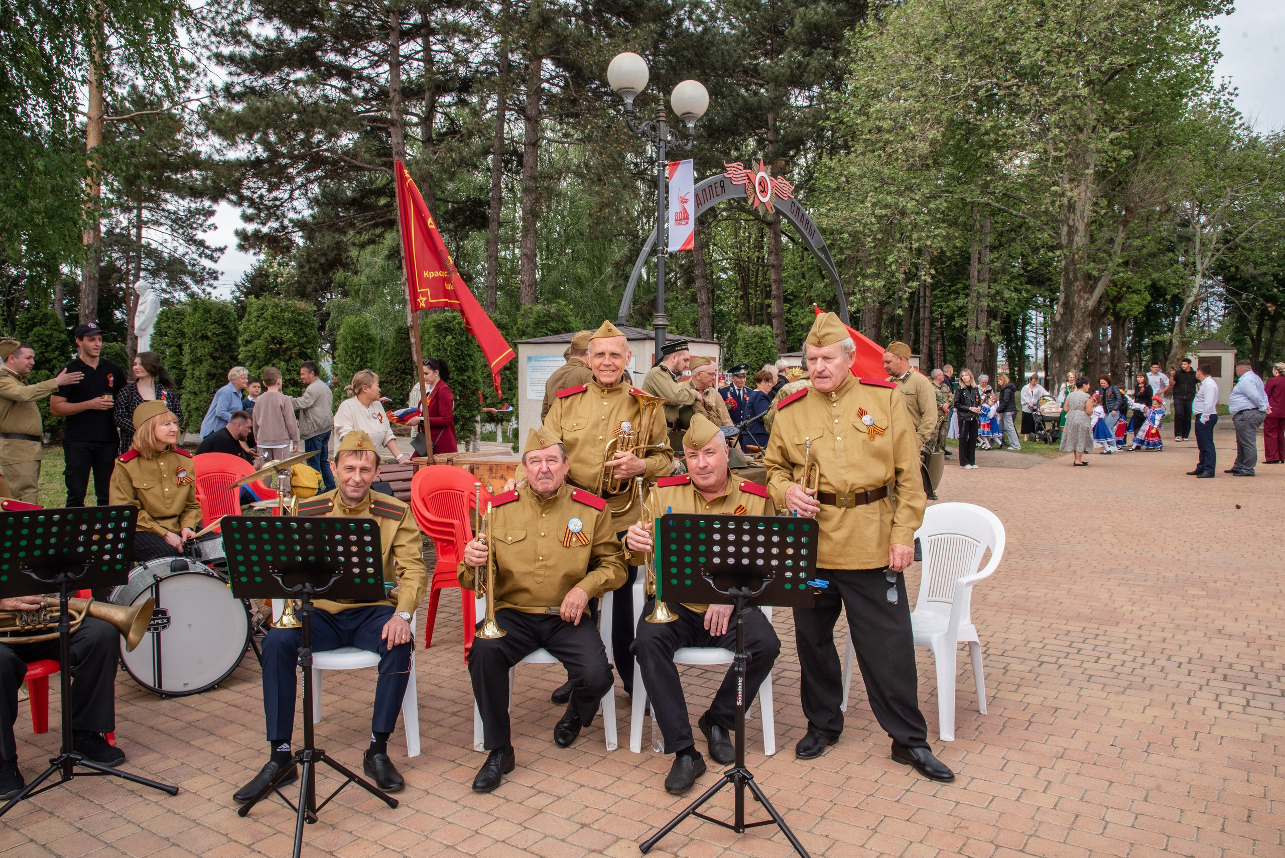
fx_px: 964
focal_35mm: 27
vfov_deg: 48.0
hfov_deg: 67.4
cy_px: 429
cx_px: 642
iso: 320
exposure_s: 1/160
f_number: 13
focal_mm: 27
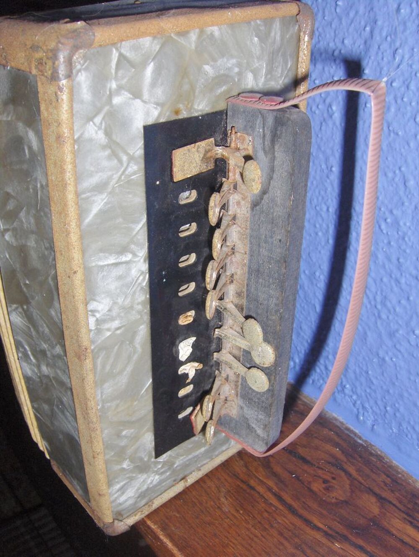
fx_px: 564
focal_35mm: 35
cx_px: 210
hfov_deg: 40.8
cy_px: 278
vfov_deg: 52.6
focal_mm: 7.5
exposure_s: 1/60
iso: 100
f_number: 5.5
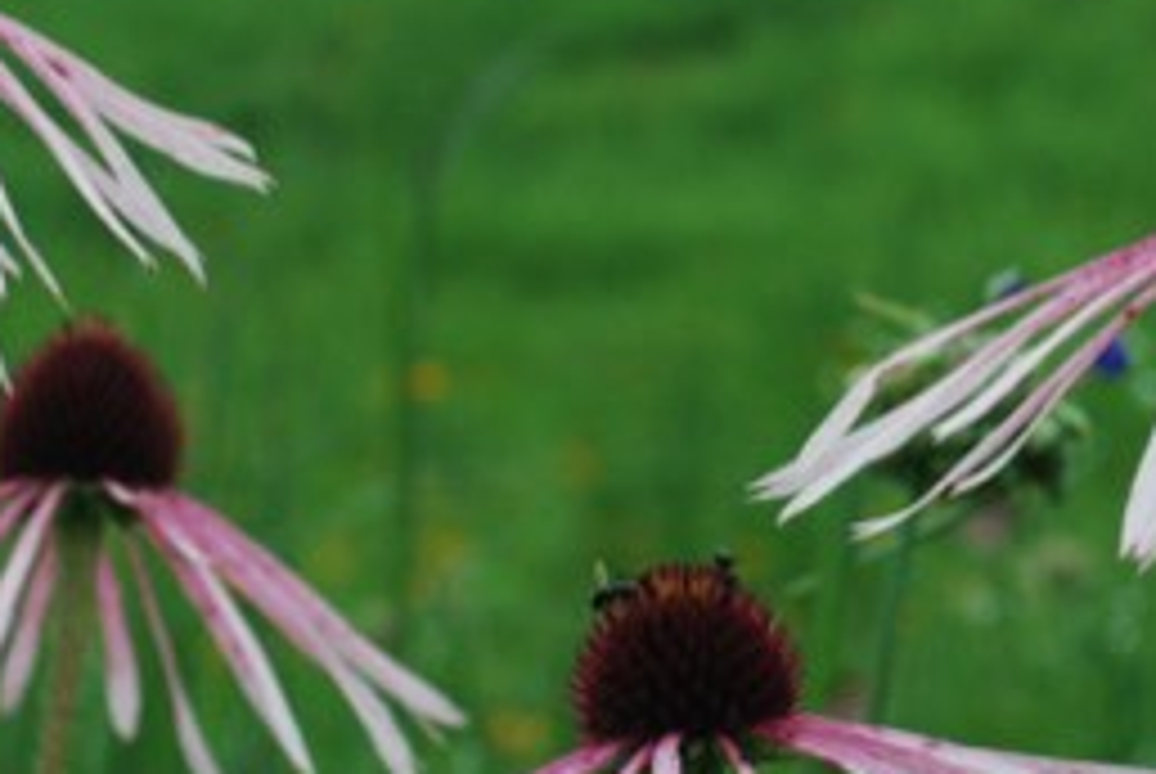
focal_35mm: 157
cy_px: 248
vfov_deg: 8.8
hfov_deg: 13.1
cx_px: 679
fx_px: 5047
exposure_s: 1/640
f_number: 5.3
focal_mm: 42
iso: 400
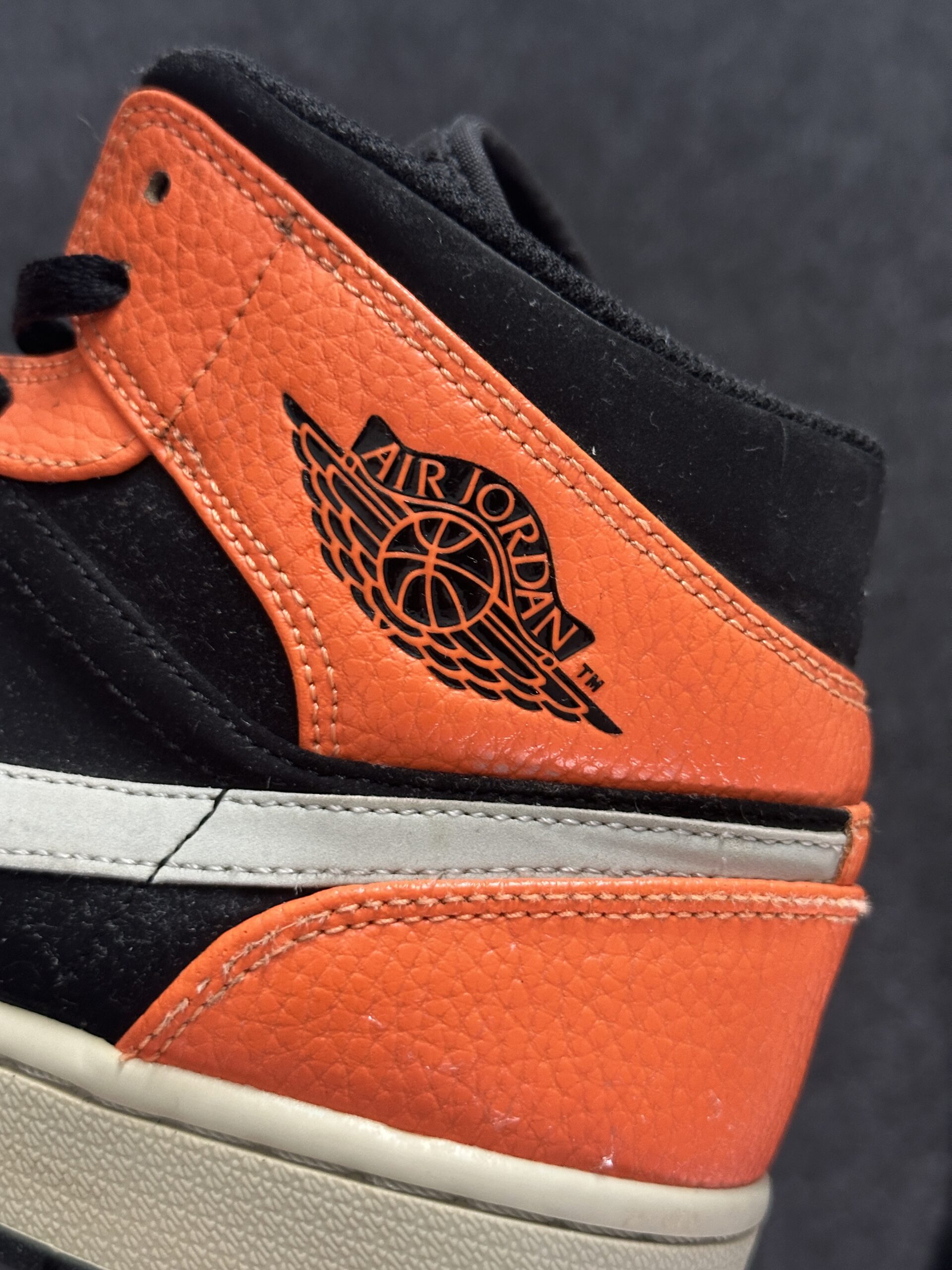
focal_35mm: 48
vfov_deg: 39.7
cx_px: 476
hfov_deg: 30.3
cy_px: 635
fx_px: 1760
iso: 250
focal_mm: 6.86
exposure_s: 1/36
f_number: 1.78
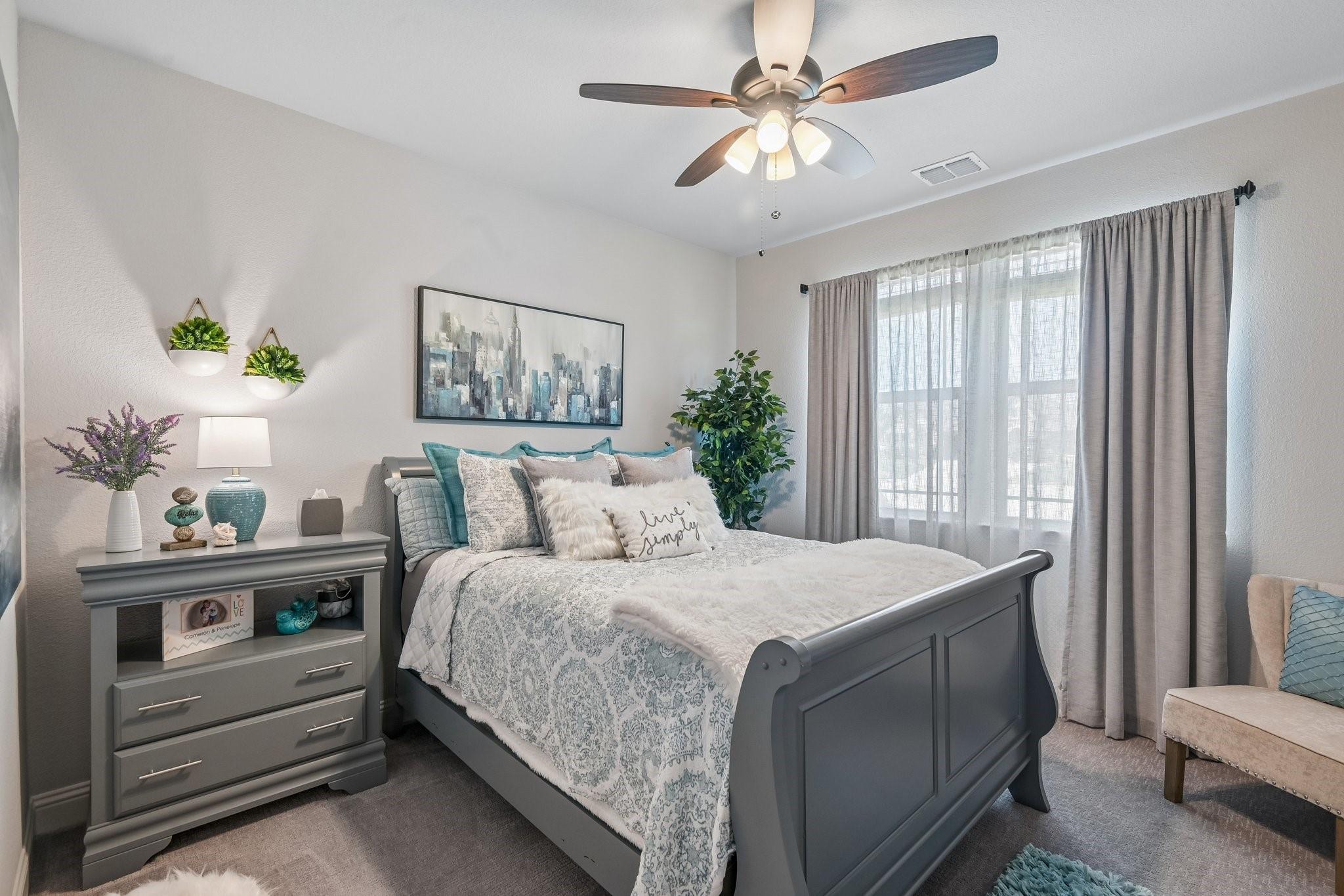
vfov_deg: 73.7
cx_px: 672
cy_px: 448
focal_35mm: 16
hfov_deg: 96.7
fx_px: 597
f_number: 8
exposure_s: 1/20
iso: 400
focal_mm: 16
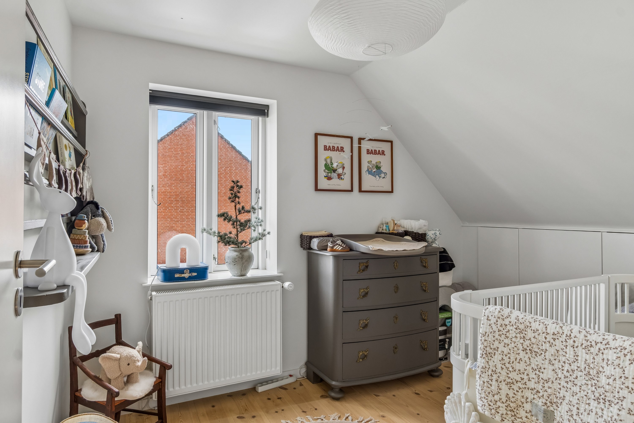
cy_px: 212
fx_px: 396
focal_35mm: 22
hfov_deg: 77.3
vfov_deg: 56.1
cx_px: 317
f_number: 8
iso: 200
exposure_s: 1/6
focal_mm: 15
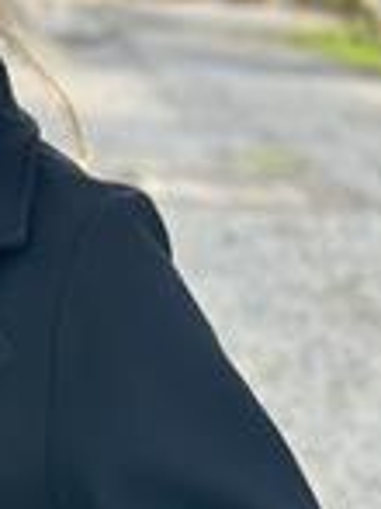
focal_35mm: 170
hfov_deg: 8.5
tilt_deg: -13.1
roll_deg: -5.1
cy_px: 478
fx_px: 2498
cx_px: -222
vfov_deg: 11.5
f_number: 1.78
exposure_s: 1/935
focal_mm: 6.86
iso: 80
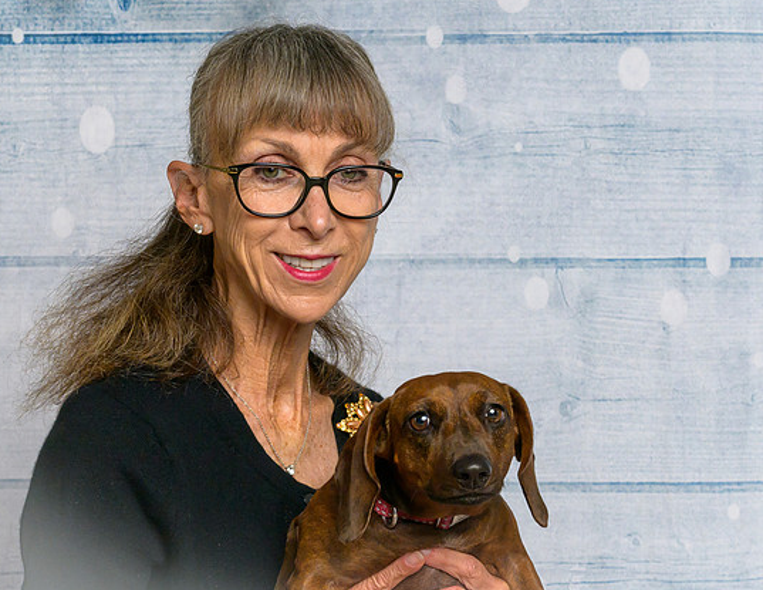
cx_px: 506
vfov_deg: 11.2
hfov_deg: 14.5
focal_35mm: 134
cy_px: 596
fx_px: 2986
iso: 400
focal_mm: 56
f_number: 10
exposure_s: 1/160
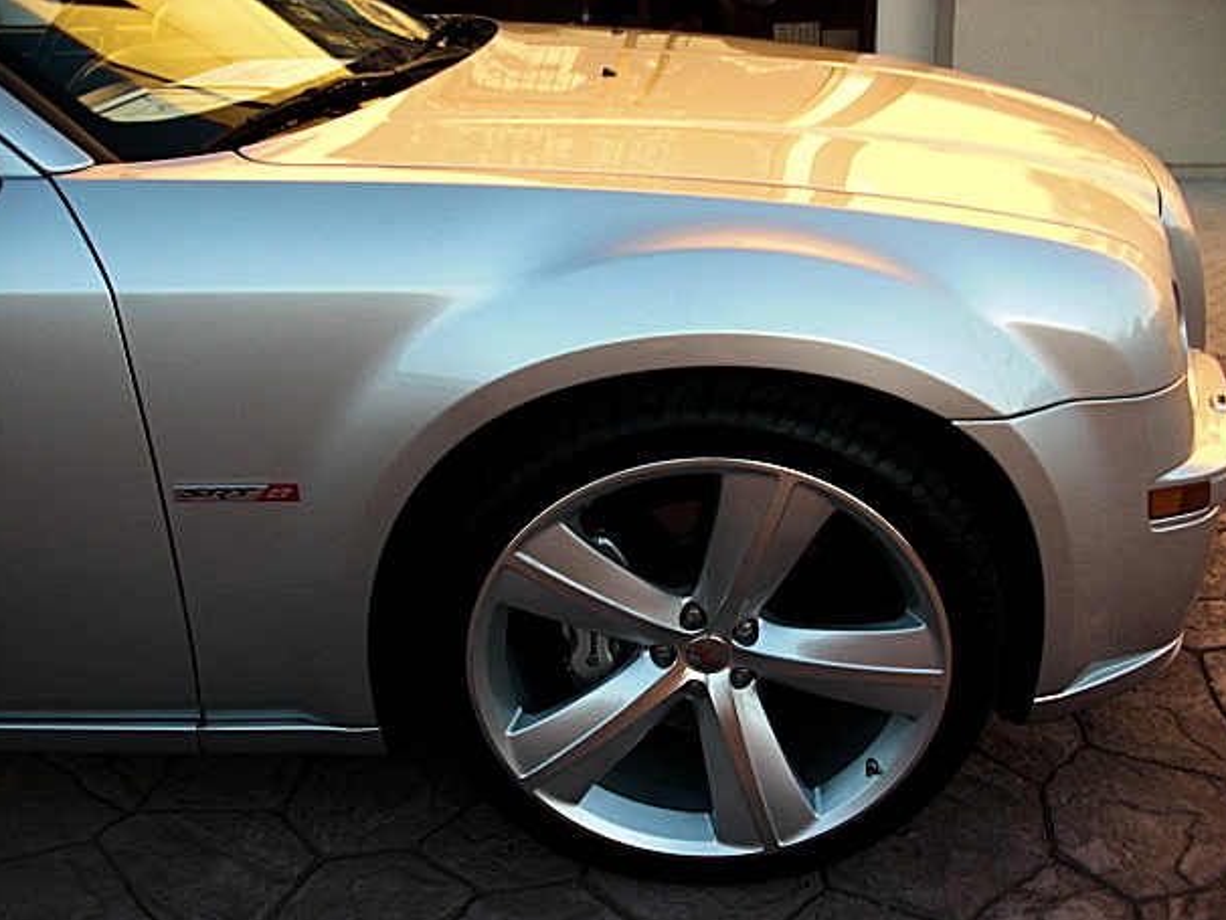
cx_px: 637
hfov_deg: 48.9
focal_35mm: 38
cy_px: 483
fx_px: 1346
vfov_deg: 37.7
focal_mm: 6.3
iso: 50
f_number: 2.8
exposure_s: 1/80
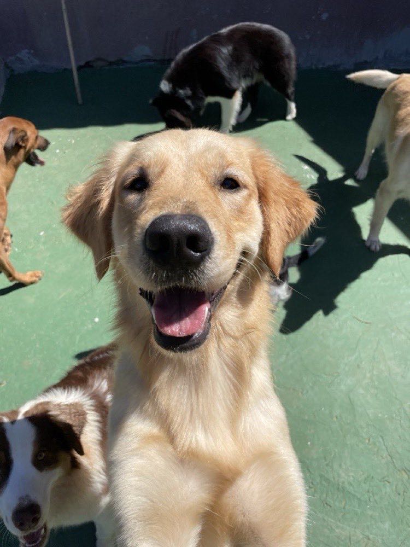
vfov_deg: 67.3
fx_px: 411
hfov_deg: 53.1
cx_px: 205
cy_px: 274
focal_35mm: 26
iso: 32
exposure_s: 1/4651
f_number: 1.6
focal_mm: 4.2
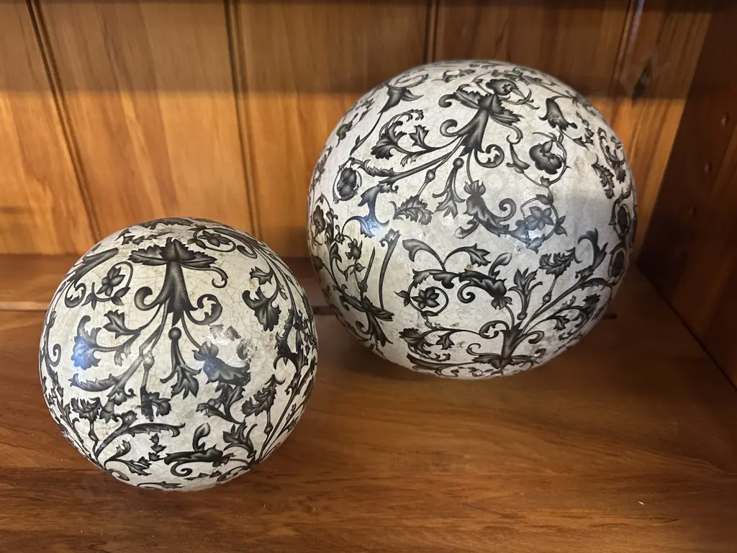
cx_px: 368
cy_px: 276
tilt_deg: -31.5
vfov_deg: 56.8
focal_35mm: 24
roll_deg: -0.9
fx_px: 511
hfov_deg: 71.6
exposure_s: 1/50
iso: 400
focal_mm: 6.86
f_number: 1.78
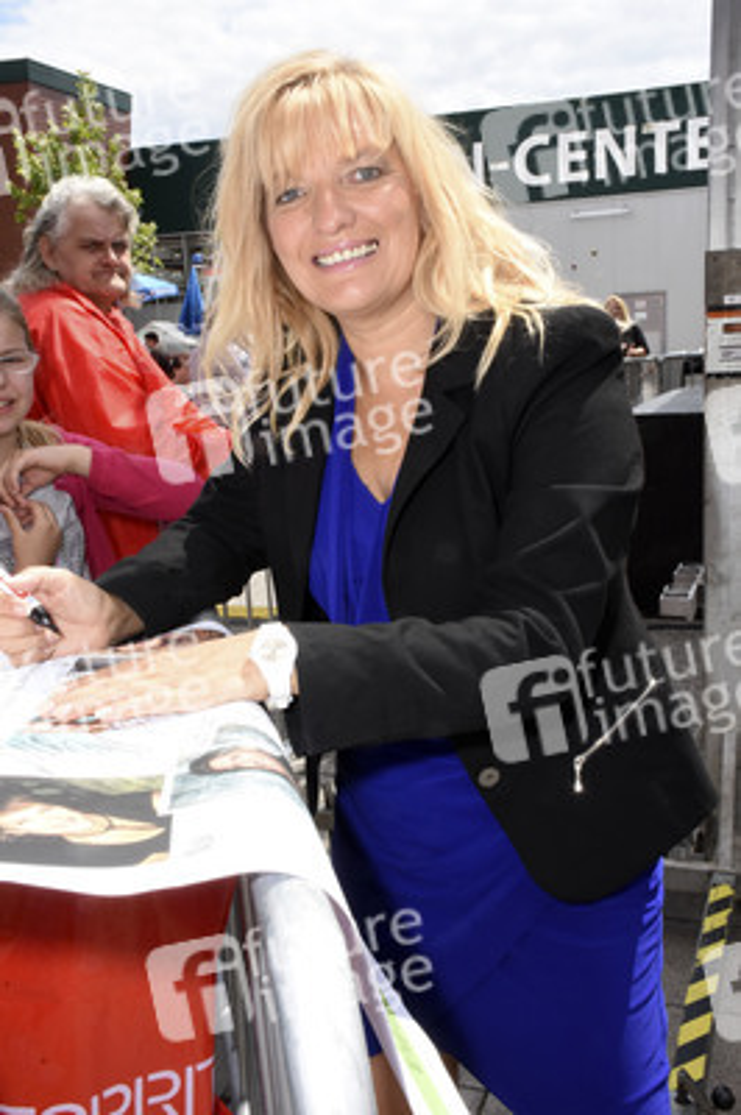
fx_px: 1253
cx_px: 370
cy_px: 558
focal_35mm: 40
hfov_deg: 33.0
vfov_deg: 48.0
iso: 1000
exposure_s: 1/160
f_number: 25
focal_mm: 27
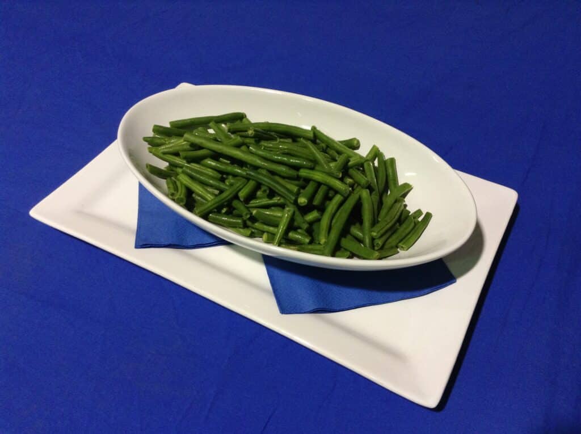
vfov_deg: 42.8
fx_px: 553
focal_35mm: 33
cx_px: 290
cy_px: 217
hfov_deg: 55.4
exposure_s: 1/24
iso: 80
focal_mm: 3.3
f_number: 2.4
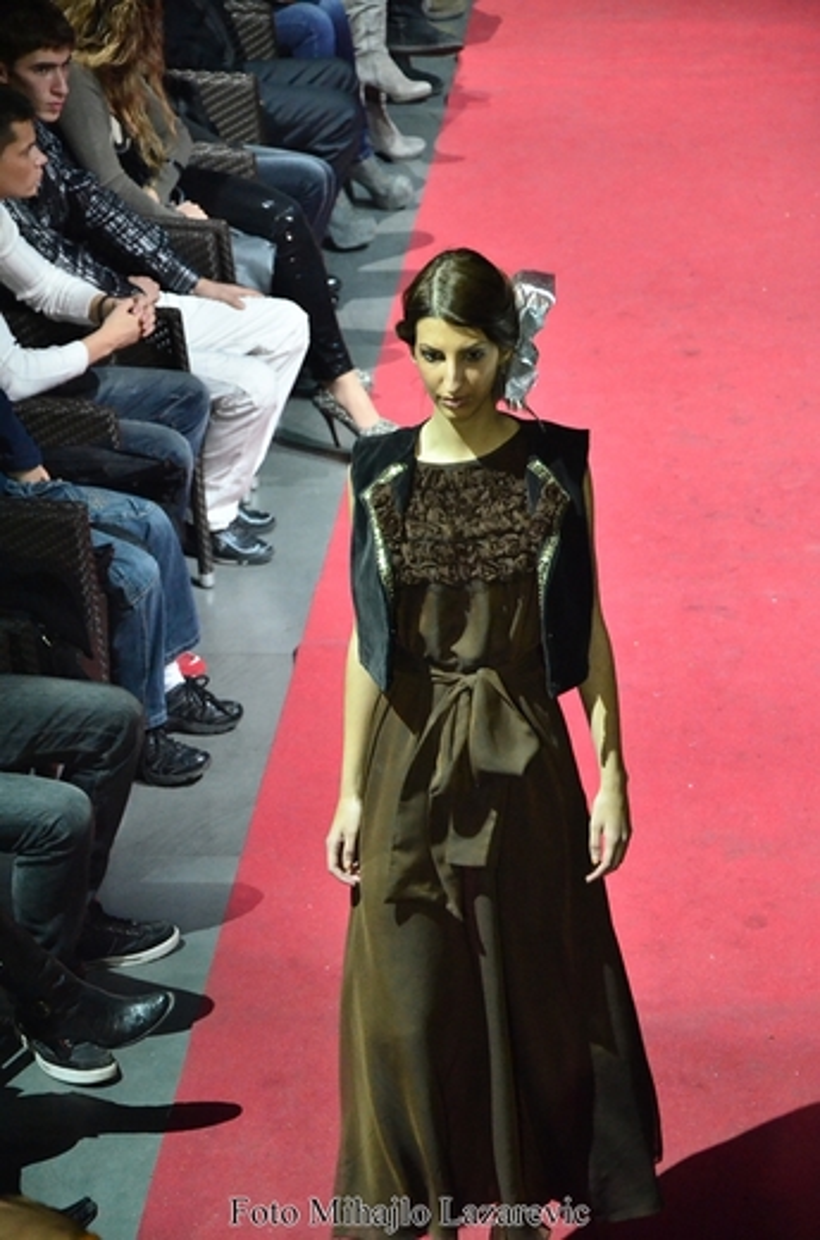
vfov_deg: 14.9
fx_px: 4740
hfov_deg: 9.9
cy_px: 620
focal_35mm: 138
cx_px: 410
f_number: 5.6
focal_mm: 92
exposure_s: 1/125
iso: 3200
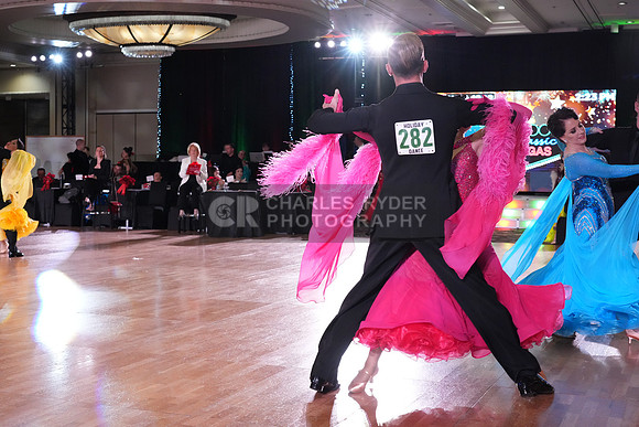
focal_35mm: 49
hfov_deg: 40.3
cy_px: 214
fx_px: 870
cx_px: 320
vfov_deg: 27.5
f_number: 5.6
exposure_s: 1/320
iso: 5000
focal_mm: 49
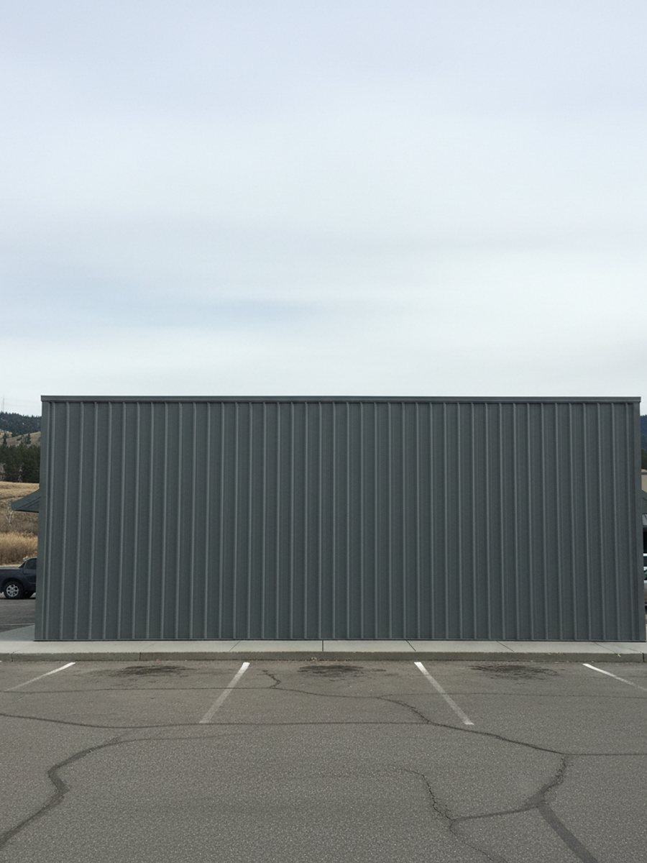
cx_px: 324
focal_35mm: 24
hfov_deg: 56.8
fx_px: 598
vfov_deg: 71.6
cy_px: 432
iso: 605
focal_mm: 6.8
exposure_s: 1/68
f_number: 1.78
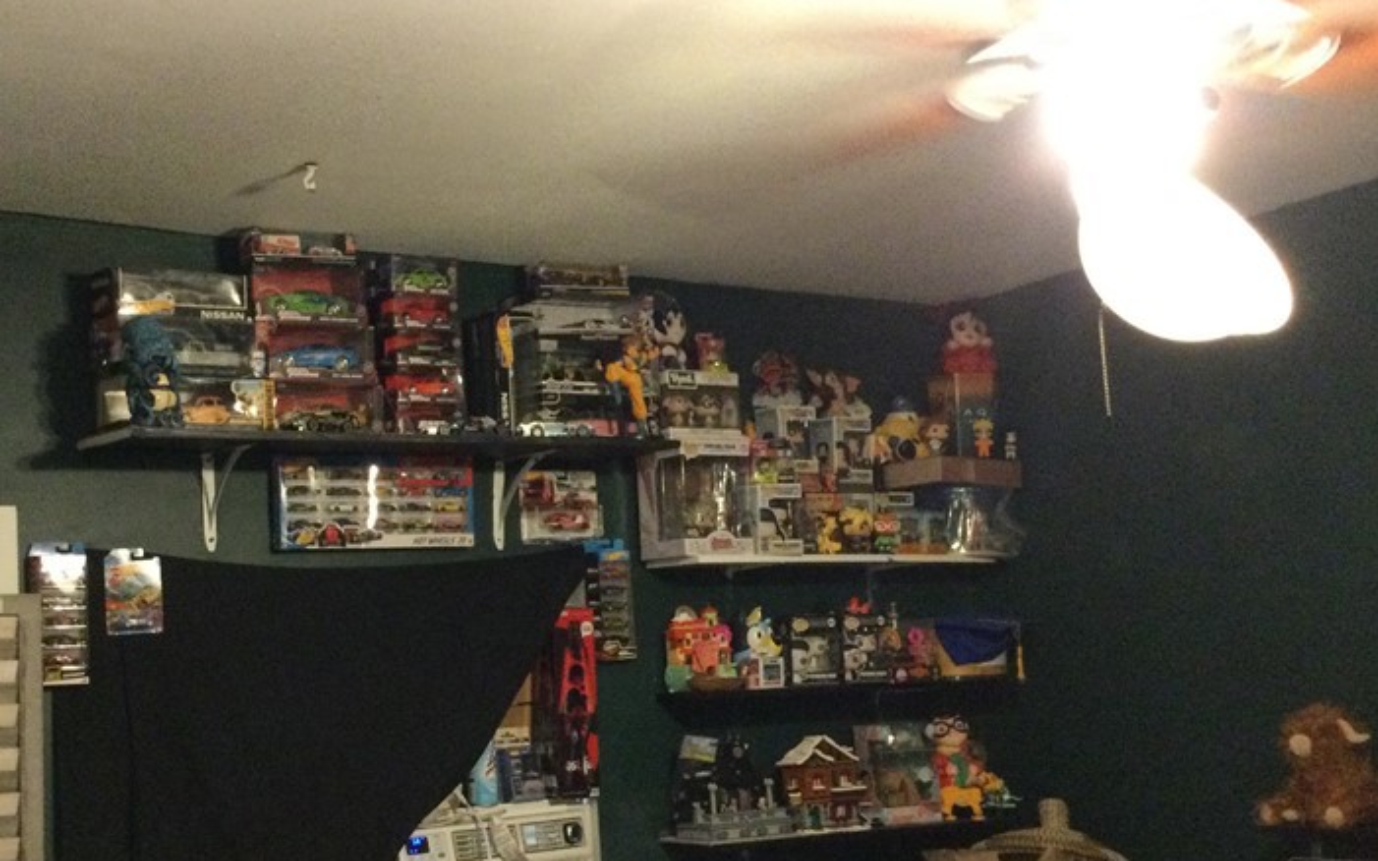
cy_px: 550
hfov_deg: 41.5
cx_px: 503
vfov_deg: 26.8
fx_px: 1802
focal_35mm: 48
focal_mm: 3.3
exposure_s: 1/15
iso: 320
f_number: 2.4
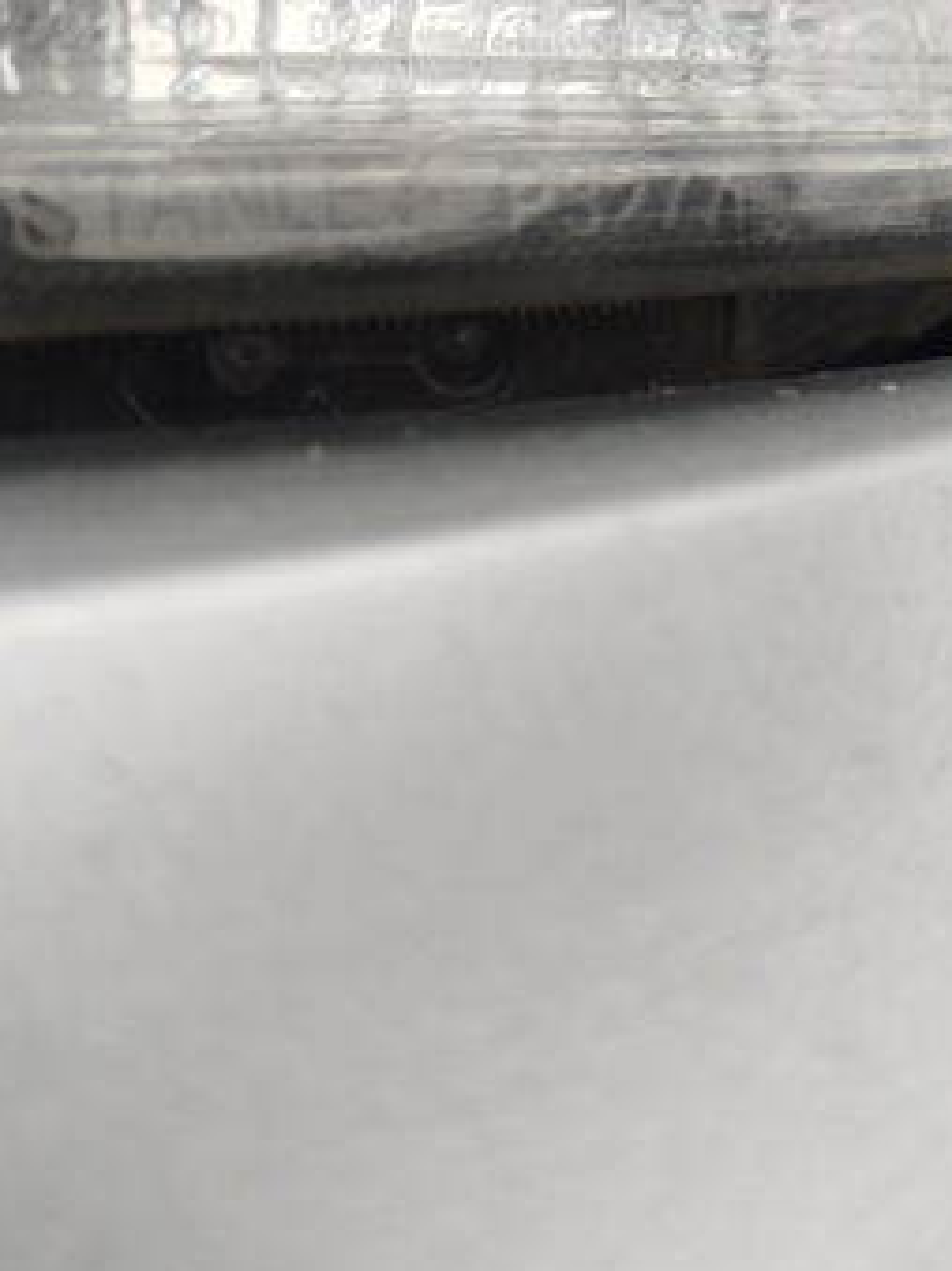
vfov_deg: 53.8
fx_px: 1248
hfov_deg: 41.8
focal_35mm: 34
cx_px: 480
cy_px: 540
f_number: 1.7
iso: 50
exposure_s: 1/123
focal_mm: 5.31
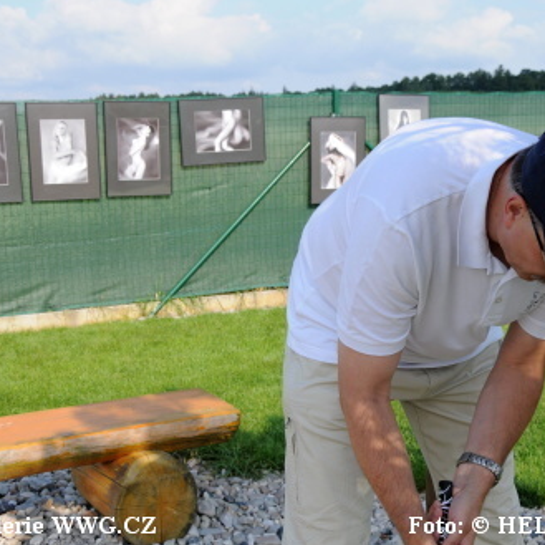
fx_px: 1033
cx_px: 297
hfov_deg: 29.5
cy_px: 272
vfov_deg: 29.6
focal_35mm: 58
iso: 200
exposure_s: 1/400
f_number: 8
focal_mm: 30
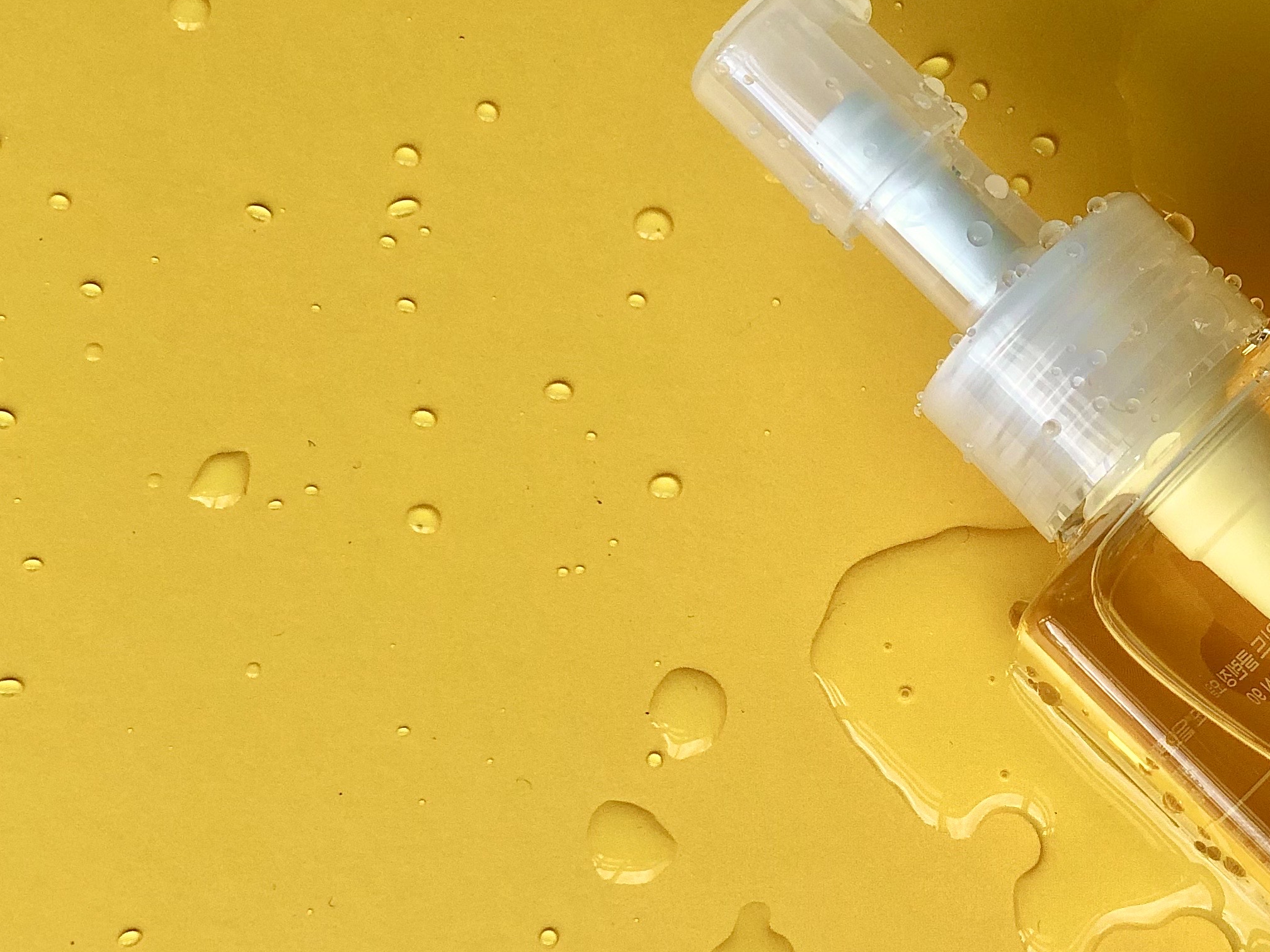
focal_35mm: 104
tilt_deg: -87.7
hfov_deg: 18.7
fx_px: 3816
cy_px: 782
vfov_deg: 14.1
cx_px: 1067
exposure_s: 1/120
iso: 20
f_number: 2.4
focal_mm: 6
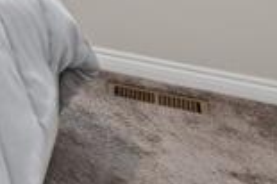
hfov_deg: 13.9
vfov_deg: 10.9
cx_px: -375
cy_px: -263
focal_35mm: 106
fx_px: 815
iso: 1600
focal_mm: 16
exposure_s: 1/30
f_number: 3.5
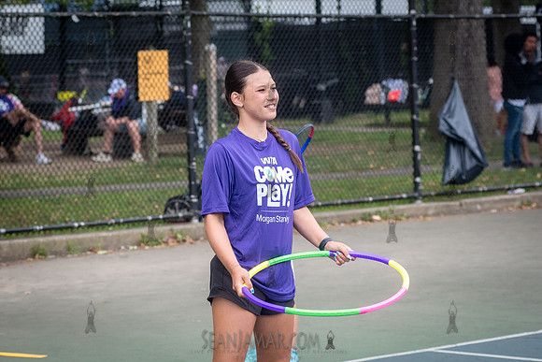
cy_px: 181
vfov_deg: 9.5
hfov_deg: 14.2
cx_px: 271
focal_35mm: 144
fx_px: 2169
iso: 1250
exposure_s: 1/2000
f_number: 5
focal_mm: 92
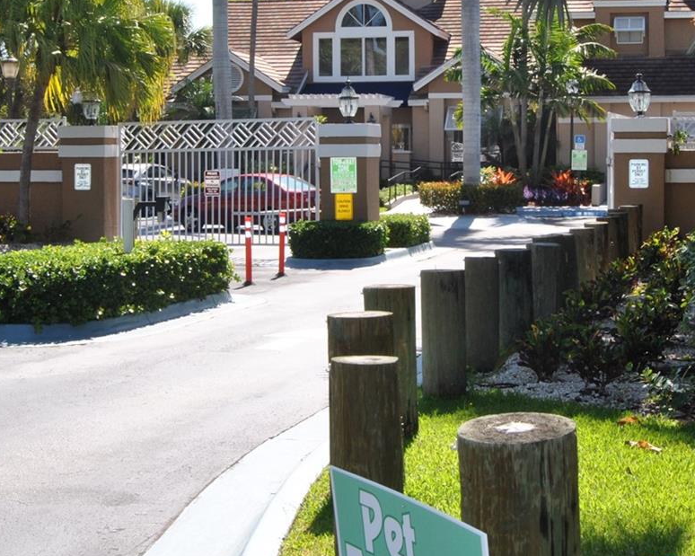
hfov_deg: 28.3
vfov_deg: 22.7
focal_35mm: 67
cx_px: 408
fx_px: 1377
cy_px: 169
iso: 200
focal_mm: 23
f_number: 3.8
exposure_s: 1/80
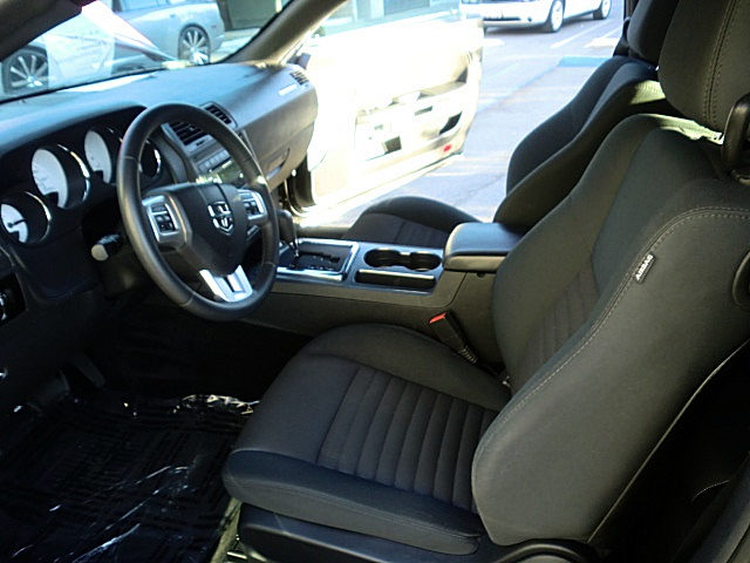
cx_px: 375
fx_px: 563
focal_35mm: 26
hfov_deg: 67.3
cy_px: 282
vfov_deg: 53.1
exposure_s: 1/60
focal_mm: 4.65
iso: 160
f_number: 2.6
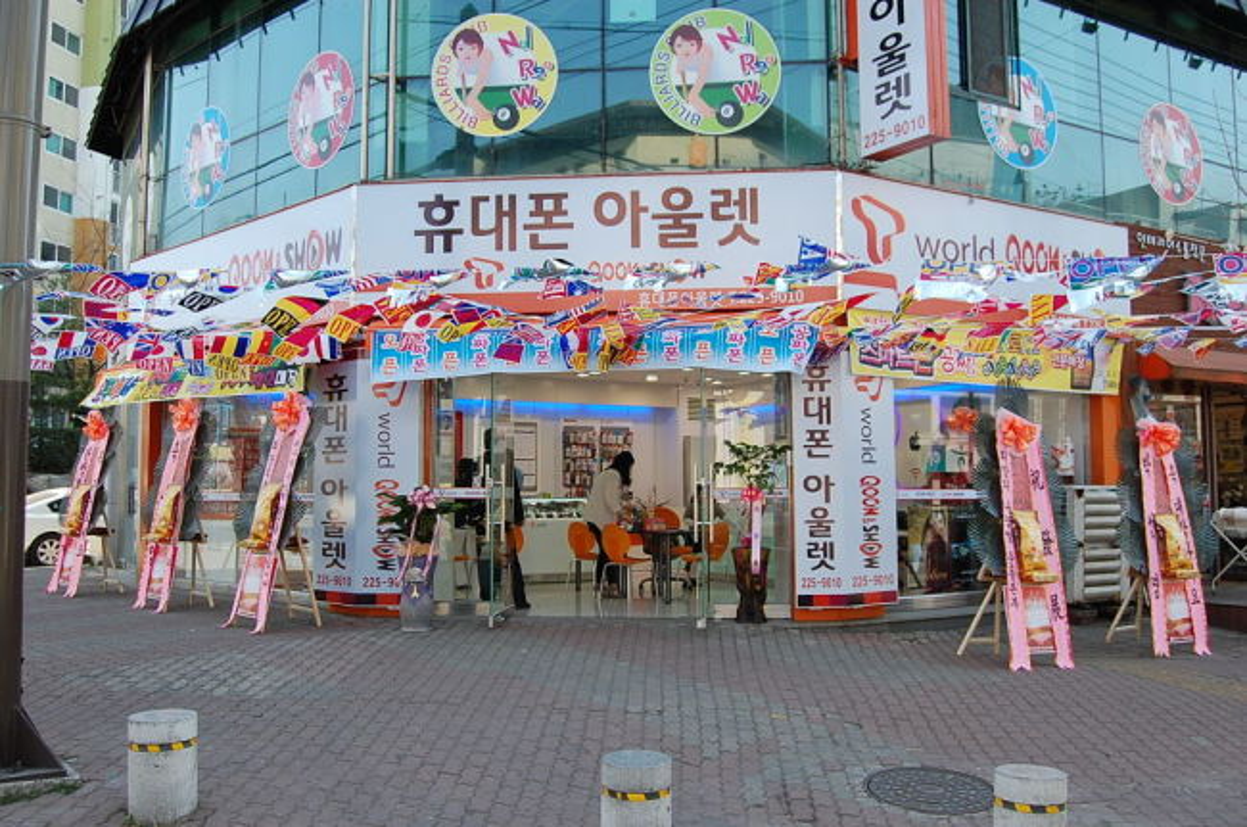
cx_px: 624
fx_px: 1141
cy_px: 414
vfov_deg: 39.8
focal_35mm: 33
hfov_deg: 57.3
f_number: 6.3
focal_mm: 22
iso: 200
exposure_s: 1/160
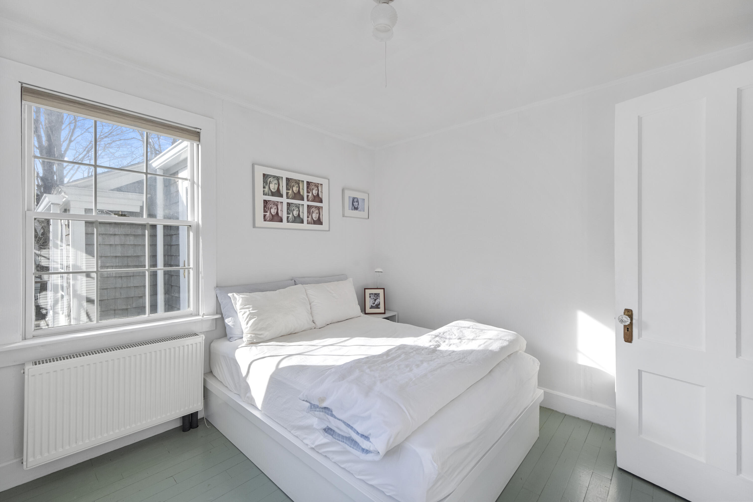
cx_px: 376
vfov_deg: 77.3
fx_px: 314
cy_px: 251
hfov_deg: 100.4
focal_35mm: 15
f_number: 8
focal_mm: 9.9
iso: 500
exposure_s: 1/60
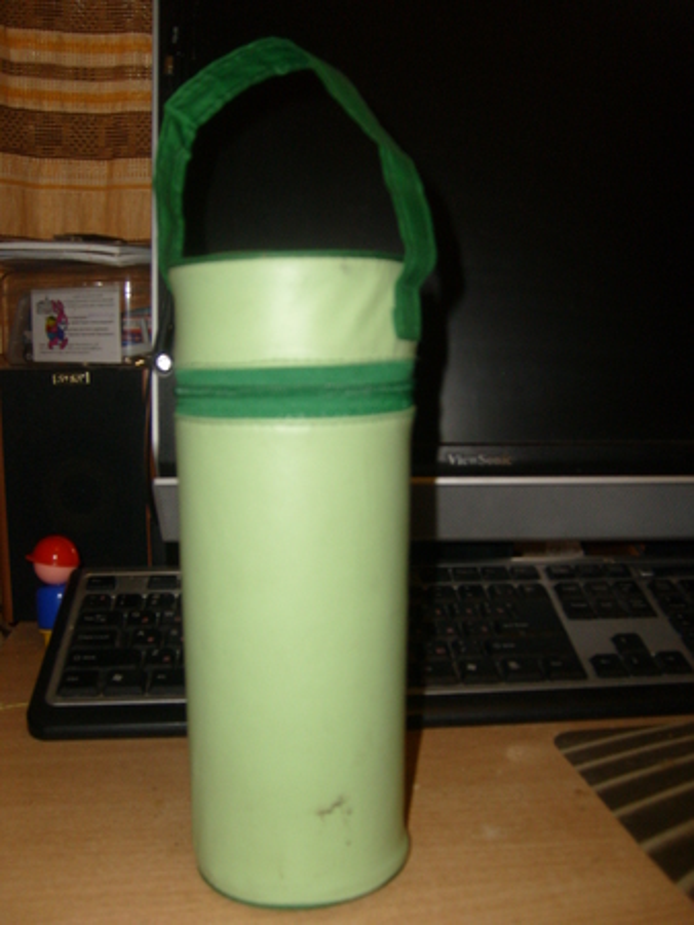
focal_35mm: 35
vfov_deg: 52.6
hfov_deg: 40.7
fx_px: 935
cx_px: 347
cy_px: 462
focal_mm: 5.8
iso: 100
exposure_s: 1/45
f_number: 2.8
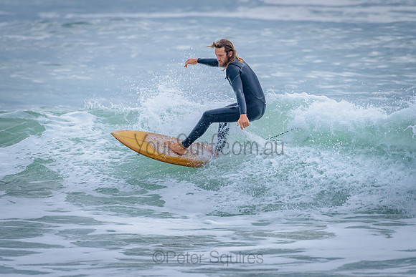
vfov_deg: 2.2
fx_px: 7084
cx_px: 210
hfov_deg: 3.4
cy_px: 125
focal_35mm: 613
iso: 800
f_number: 6.3
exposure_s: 1/2000
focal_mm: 500
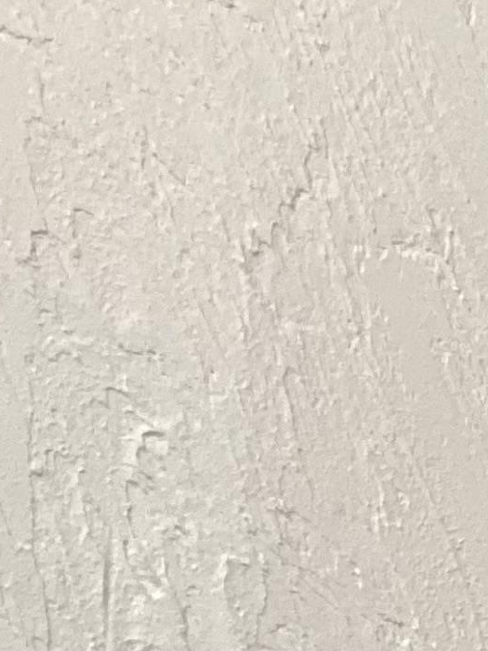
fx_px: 5494
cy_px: 1573
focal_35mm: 292
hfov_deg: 5.0
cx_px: 1092
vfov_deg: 6.5
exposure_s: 1/100
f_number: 2
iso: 125
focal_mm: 6
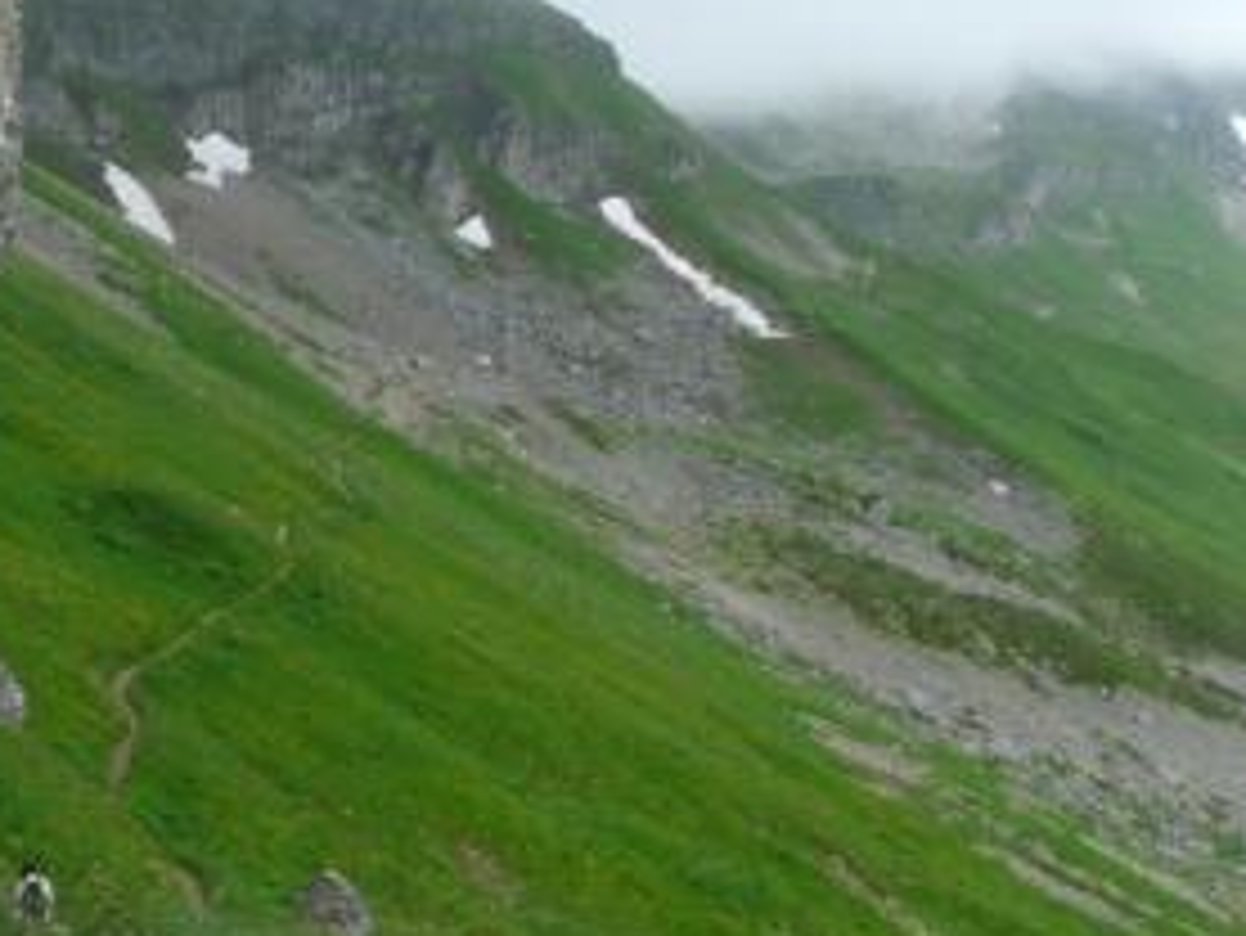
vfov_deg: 19.4
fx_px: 2737
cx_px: 382
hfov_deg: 25.5
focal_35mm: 76
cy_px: 490
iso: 100
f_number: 7.1
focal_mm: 6
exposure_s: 1/25
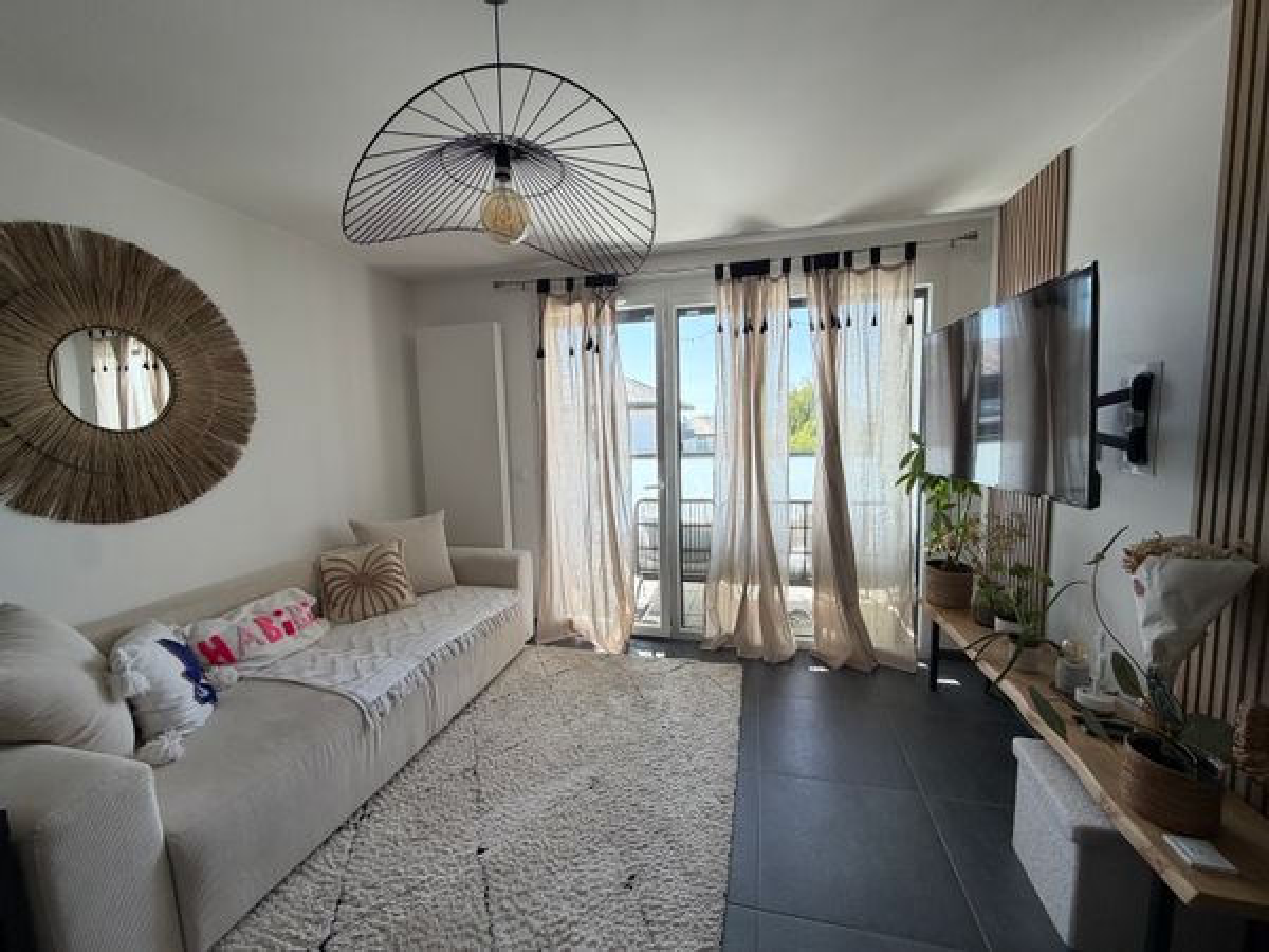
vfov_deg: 85.7
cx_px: 634
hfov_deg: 102.1
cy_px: 476
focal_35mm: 14
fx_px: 513
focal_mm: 2.22
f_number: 2.2
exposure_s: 1/147
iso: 64
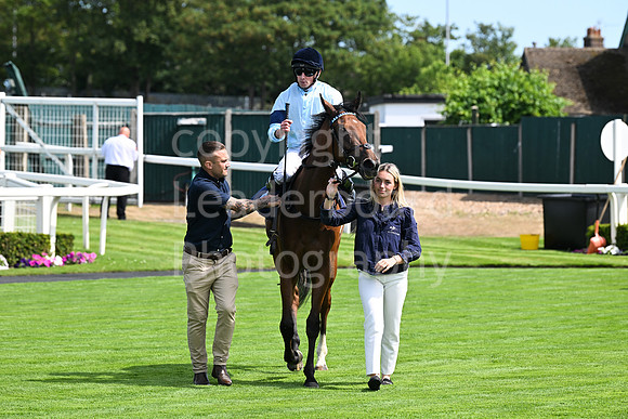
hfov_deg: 11.7
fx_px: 3053
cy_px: 210
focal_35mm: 175
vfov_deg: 7.9
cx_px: 314
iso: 400
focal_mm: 175
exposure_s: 1/1250
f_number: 5.6
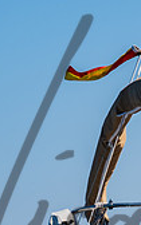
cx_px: 345
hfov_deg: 2.3
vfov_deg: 3.7
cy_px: 166
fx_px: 3505
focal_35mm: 570
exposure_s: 1/1250
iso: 160
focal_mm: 140
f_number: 6.3
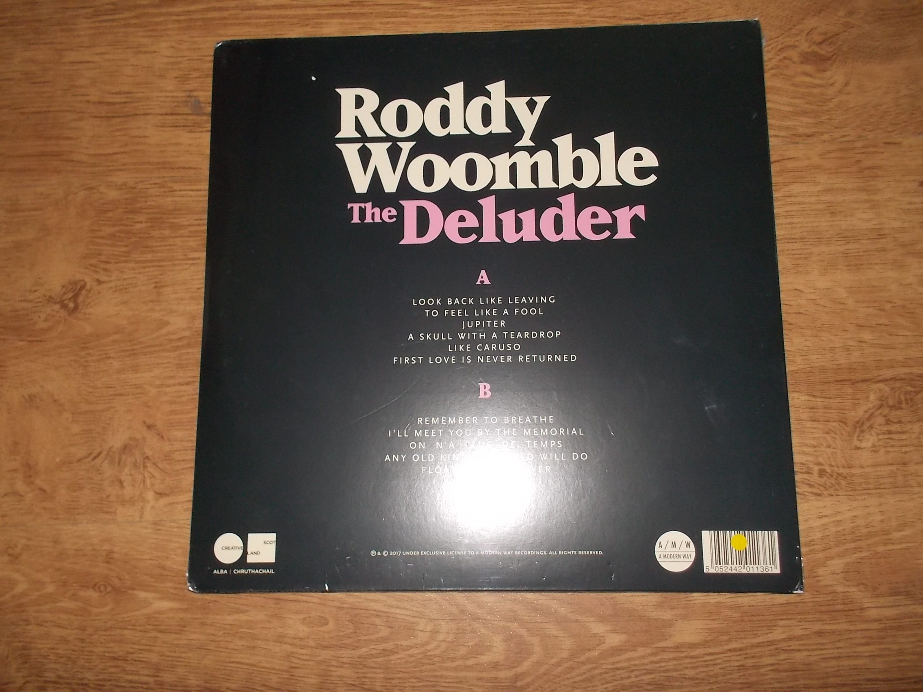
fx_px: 773
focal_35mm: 29
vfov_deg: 48.2
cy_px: 346
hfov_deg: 61.7
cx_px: 462
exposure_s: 1/30
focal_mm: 4.1
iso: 200
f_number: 3.3
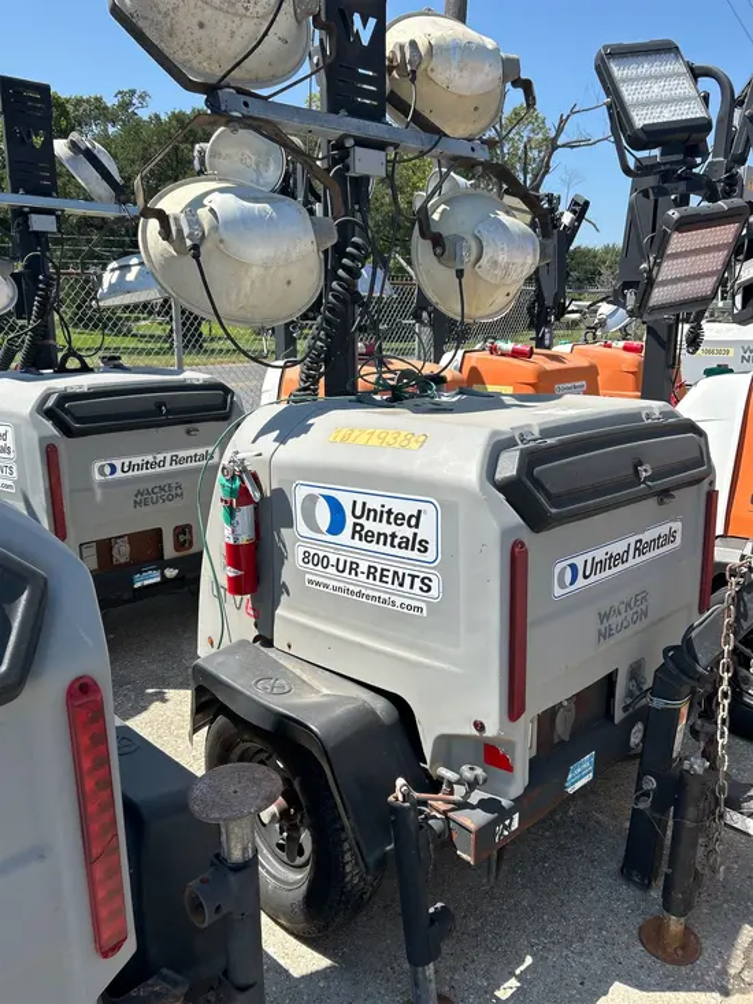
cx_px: 376
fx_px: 754
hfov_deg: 53.1
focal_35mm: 26
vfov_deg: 67.3
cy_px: 502
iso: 50
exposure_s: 1/3077
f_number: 1.5
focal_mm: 5.7
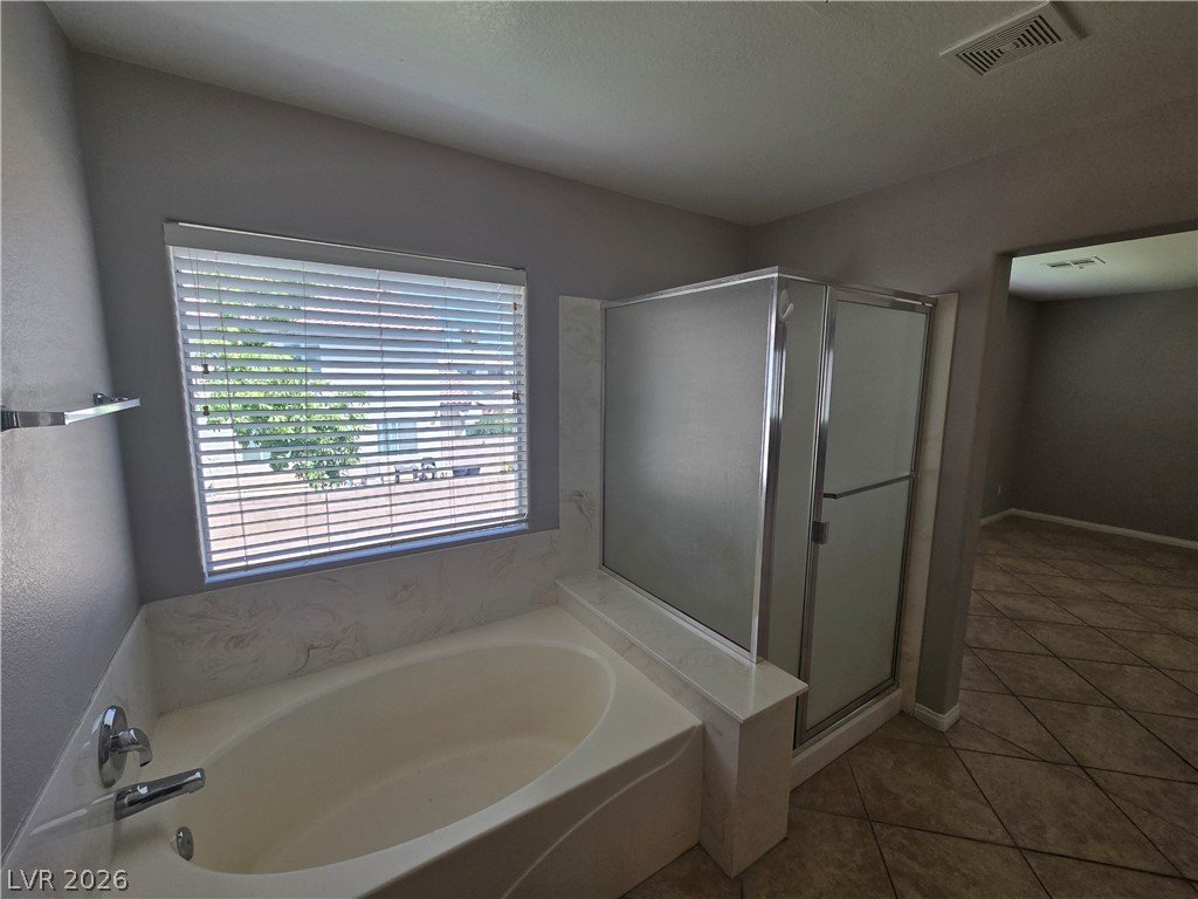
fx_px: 450
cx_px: 599
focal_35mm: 13
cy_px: 450
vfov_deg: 89.9
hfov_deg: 106.2
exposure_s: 1/359
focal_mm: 2.2
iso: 100
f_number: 2.2
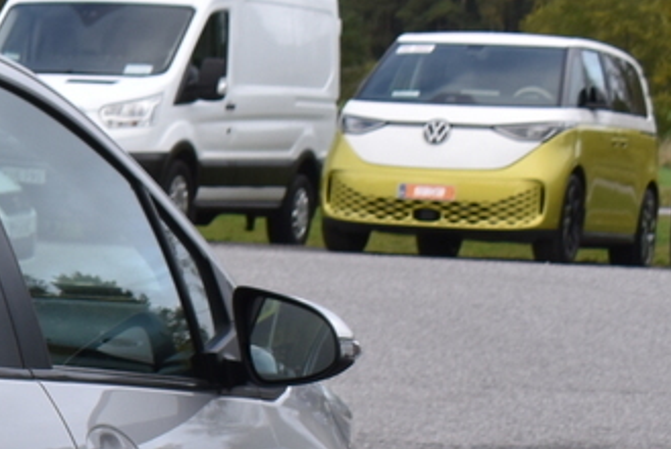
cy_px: 537
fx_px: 3302
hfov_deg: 10.6
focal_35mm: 177
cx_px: -691
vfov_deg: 7.7
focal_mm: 24
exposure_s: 1/350
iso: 200
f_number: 6.7
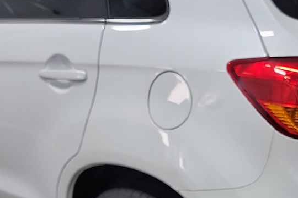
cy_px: 156
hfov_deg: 27.3
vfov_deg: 18.3
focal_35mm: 74
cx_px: 185
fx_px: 613
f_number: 1.8
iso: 135
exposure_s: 1/59
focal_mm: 6.7
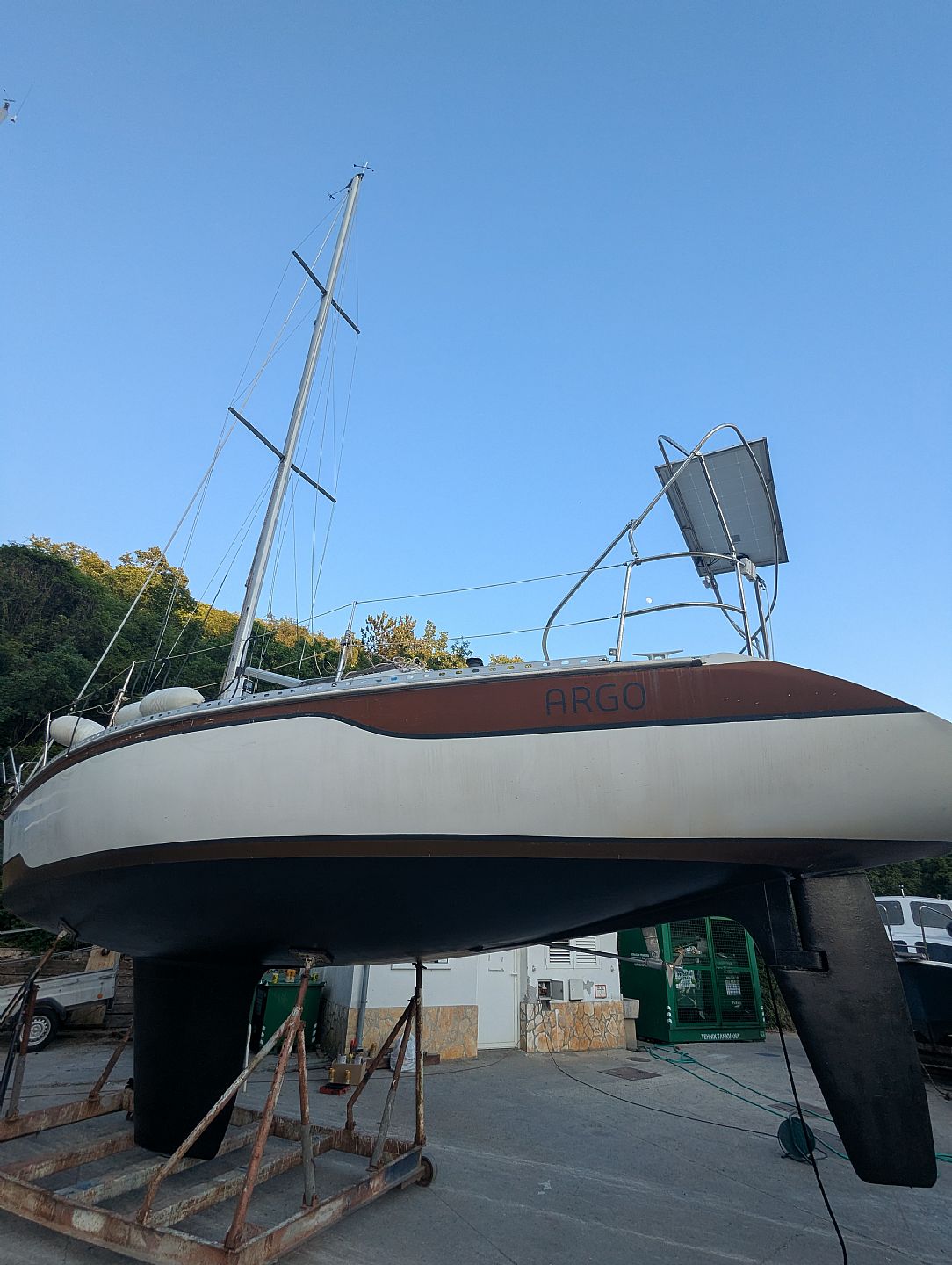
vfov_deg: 94.4
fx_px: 585
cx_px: 476
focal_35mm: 16
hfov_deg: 78.2
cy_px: 632
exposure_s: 1/391
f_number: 2.2
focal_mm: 2.35
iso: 49
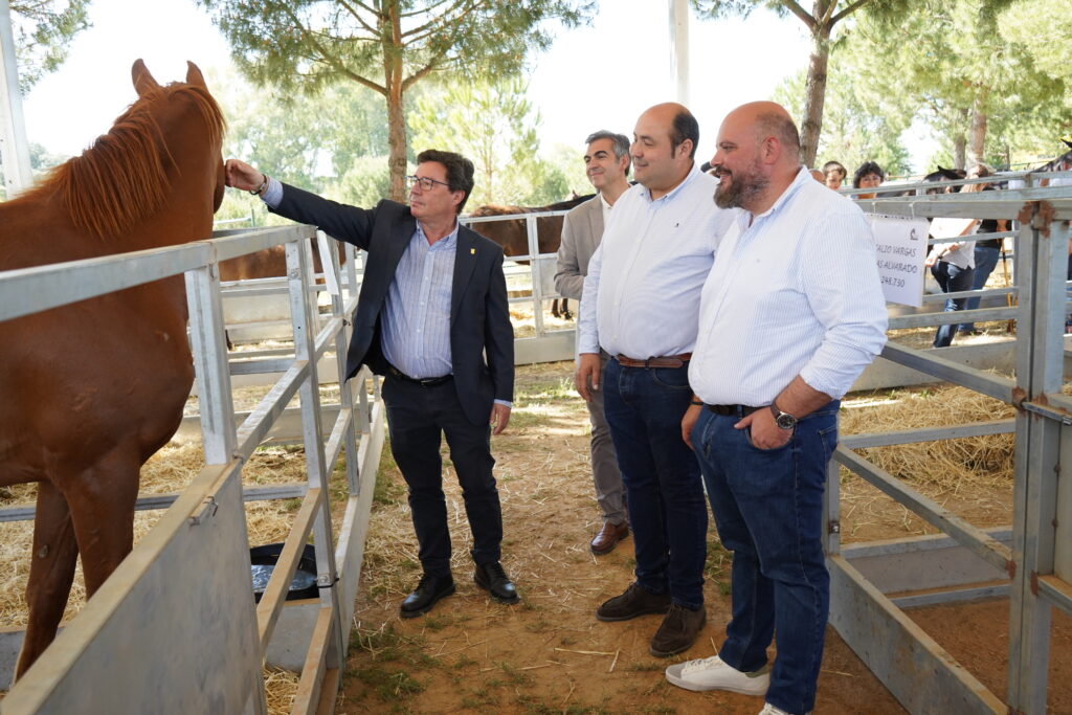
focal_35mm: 28
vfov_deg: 46.4
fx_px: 834
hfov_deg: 65.5
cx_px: 536
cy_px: 358
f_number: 5.6
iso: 800
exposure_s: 1/250
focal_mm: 28
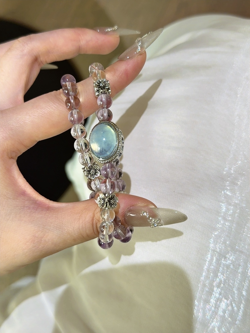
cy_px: 166
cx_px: 125
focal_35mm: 40
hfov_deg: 36.0
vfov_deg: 46.8
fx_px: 385
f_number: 1.78
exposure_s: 1/100
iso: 64
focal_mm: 6.76
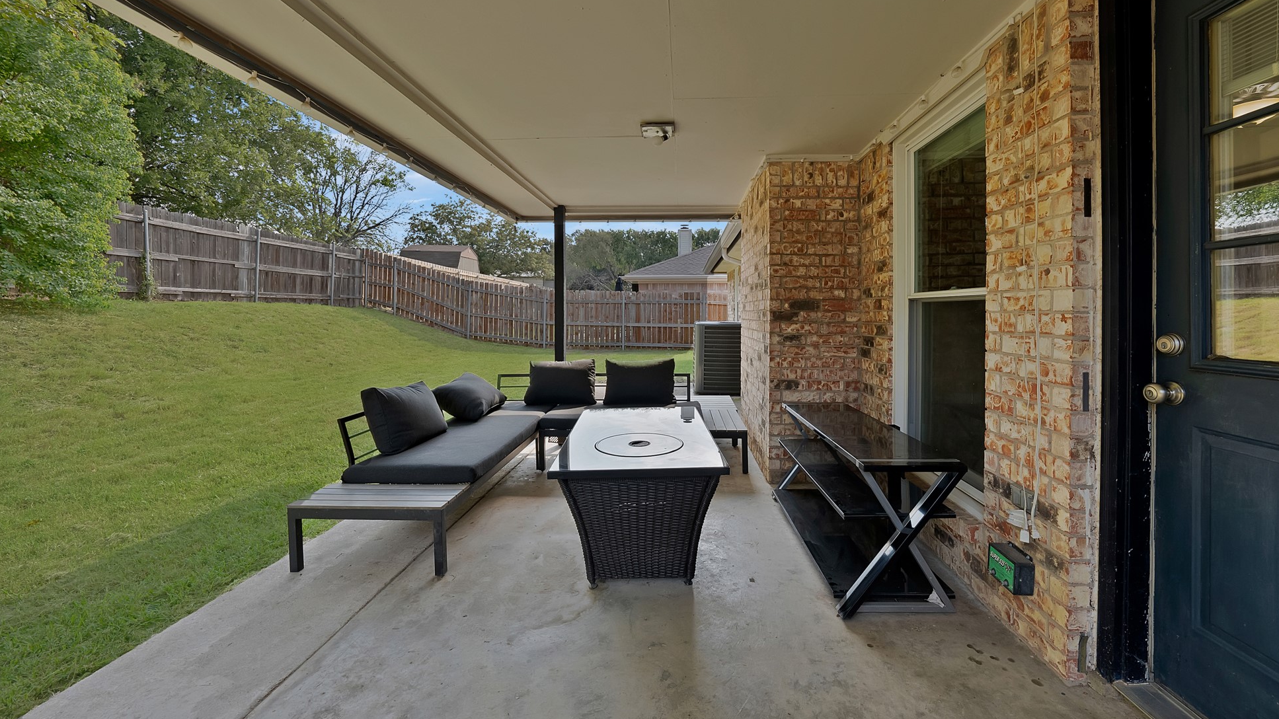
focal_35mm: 13
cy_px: 284
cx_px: 637
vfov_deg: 77.4
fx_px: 441
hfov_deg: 110.8
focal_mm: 12
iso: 640
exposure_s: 1/30
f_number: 9
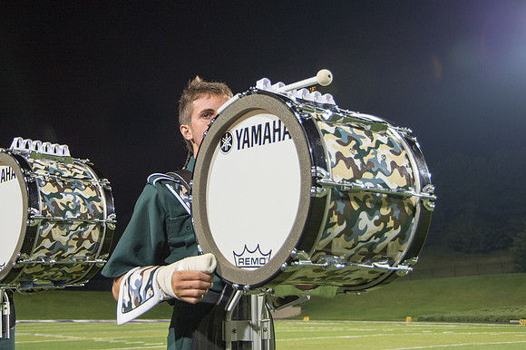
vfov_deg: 27.9
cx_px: 214
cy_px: 109
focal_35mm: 48
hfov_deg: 41.1
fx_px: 699
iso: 2200
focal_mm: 34
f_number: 4
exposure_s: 1/160
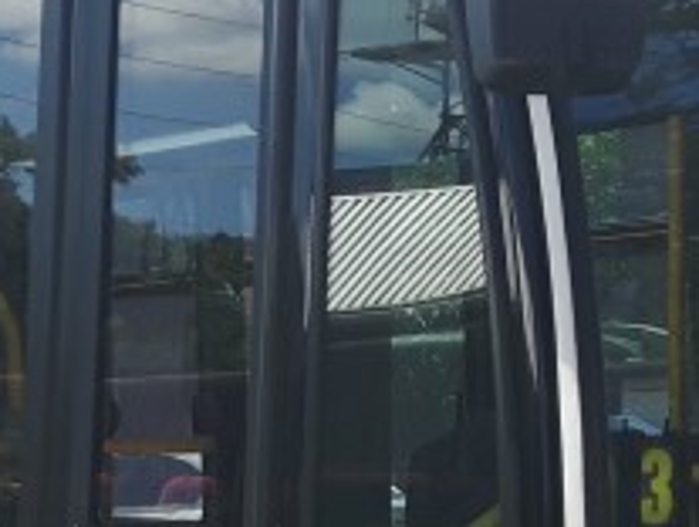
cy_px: 422
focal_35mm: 153
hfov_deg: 12.9
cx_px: 307
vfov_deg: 9.7
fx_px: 3095
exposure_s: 1/619
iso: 40
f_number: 1.9
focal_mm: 3.7
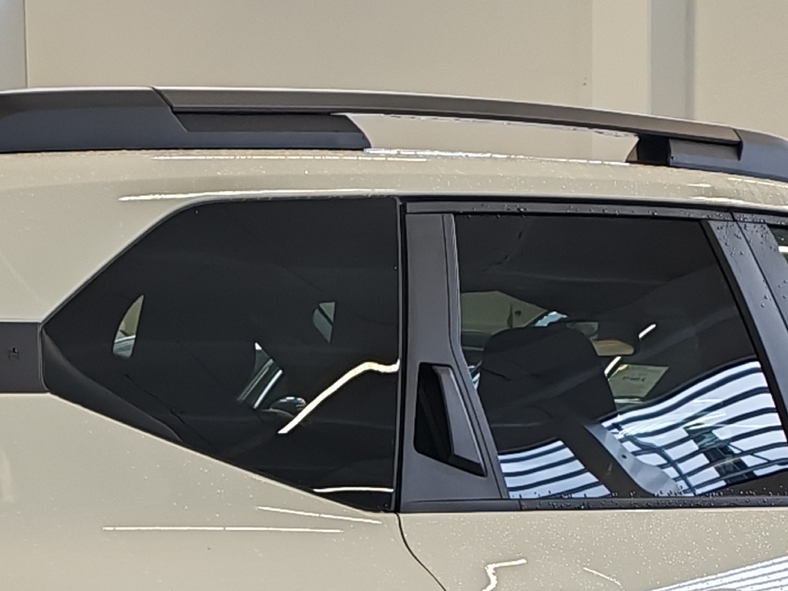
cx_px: 171
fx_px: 3187
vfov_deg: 10.3
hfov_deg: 14.0
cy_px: 804
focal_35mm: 140
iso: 100
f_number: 1.9
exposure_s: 1/100
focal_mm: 6.12
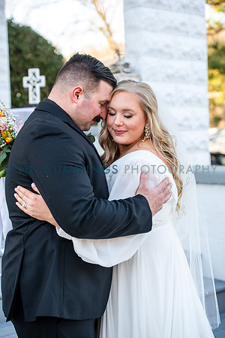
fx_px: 656
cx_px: 112
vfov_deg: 28.8
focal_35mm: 70
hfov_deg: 19.5
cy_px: 169
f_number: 4
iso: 200
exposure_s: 1/200
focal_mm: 70
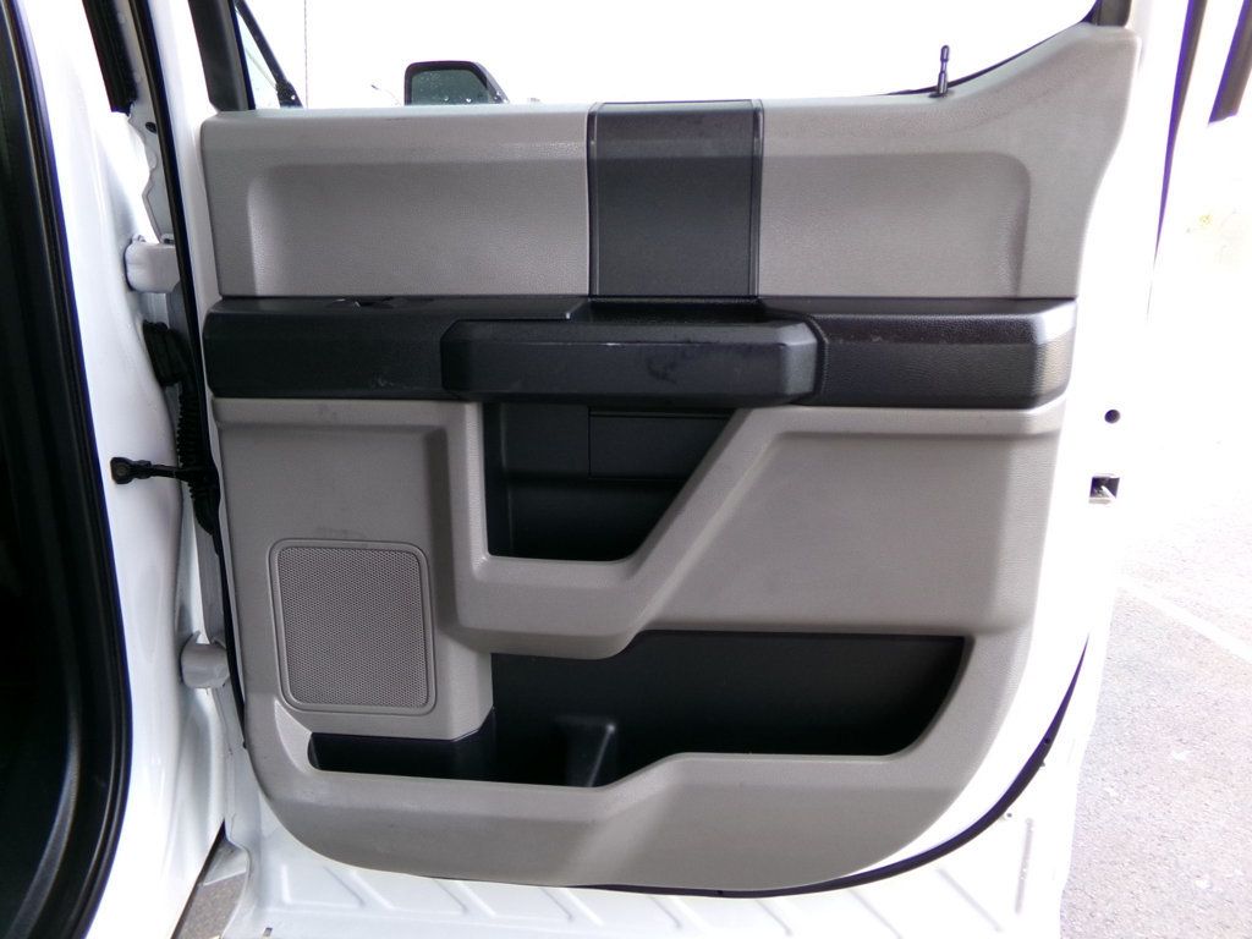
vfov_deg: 56.8
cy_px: 470
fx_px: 868
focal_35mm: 24
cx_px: 626
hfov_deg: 71.6
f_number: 3.7
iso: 135
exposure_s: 1/60
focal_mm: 4.3
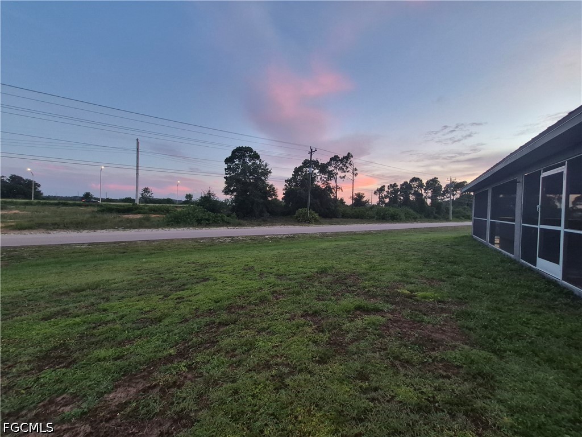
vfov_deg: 89.9
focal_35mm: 13
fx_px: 219
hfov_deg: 106.2
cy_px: 218
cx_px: 291
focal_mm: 1.74
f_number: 2.2
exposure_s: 1/60
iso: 100
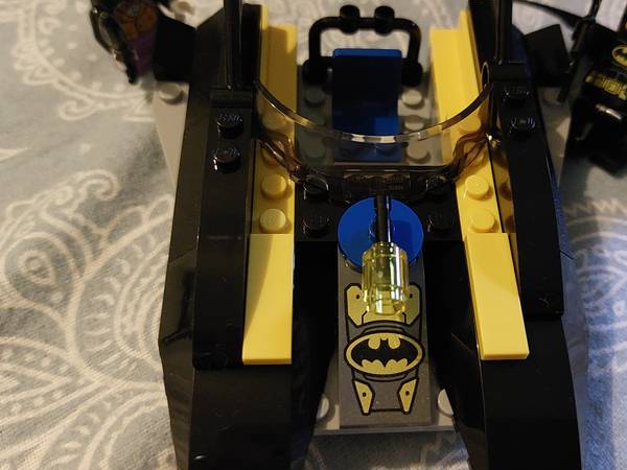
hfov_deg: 50.9
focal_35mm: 36
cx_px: 387
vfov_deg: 39.6
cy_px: 218
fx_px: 652
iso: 1000
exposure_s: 1/25
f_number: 1.8
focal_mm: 5.23
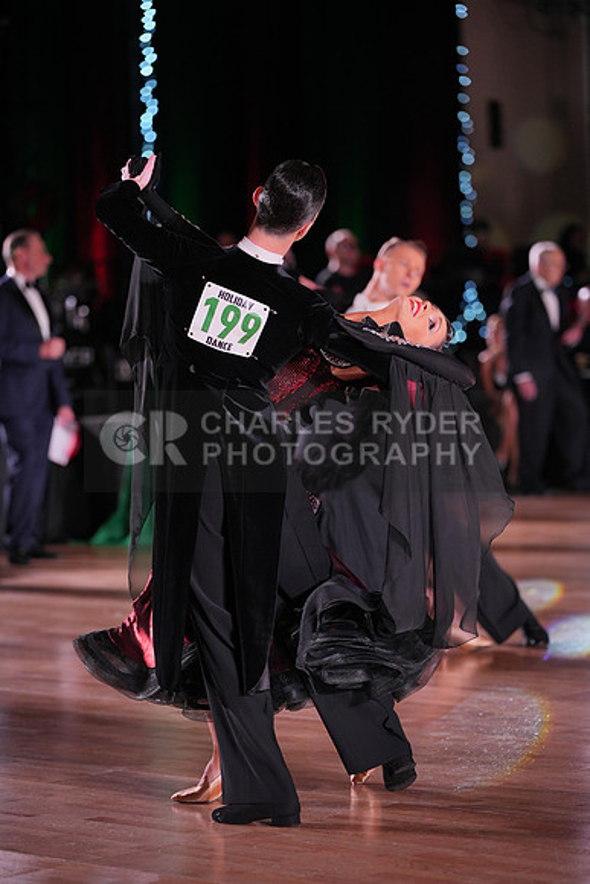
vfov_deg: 15.5
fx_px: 3243
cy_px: 442
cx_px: 295
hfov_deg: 10.4
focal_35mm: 132
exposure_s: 1/400
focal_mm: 132
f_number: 2.8
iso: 800
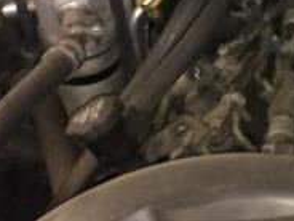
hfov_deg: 14.8
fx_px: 1070
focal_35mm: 126
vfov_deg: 11.7
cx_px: 404
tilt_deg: -34.3
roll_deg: +0.4
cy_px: 37
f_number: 2.2
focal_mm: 4.15
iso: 160
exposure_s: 1/16
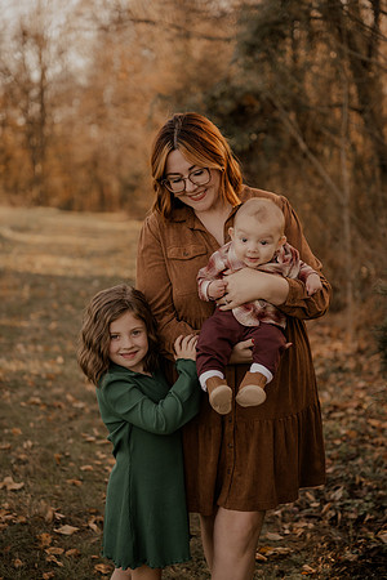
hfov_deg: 19.5
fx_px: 1129
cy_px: 290
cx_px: 194
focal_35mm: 70
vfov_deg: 28.8
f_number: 2.8
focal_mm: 70
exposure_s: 1/250
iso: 200
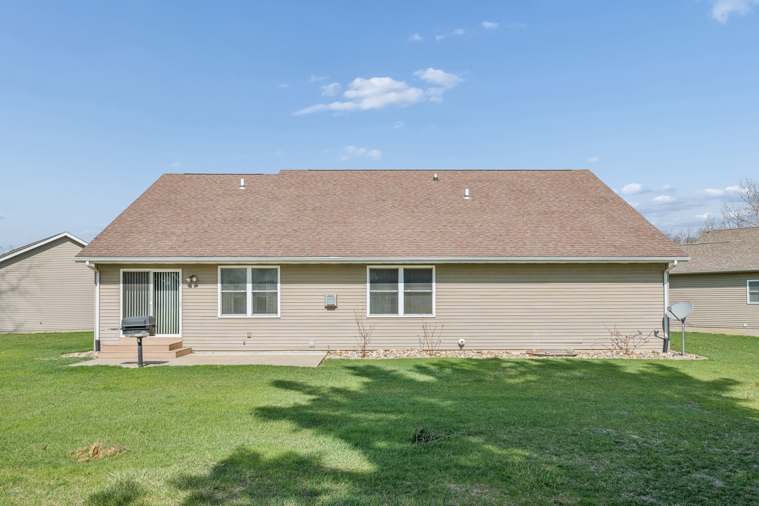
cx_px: 380
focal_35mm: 29
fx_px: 611
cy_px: 253
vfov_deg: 45.0
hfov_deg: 63.7
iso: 400
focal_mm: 29
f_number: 9
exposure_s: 1/1250
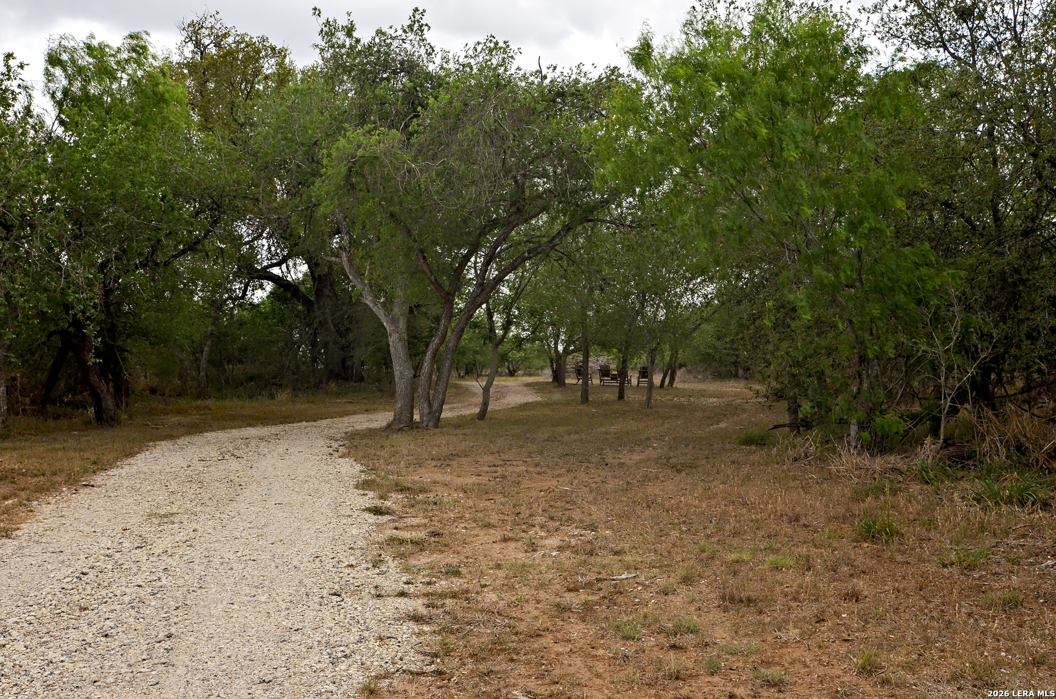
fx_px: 1054
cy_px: 350
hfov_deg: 53.2
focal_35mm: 36
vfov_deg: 36.7
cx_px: 528
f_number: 8
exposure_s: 1/800
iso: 400
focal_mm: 24
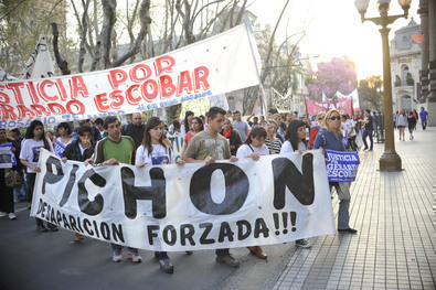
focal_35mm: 35
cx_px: 218
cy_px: 145
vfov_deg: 37.8
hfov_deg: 54.5
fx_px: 424
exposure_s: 1/125
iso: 800
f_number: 4
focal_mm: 35
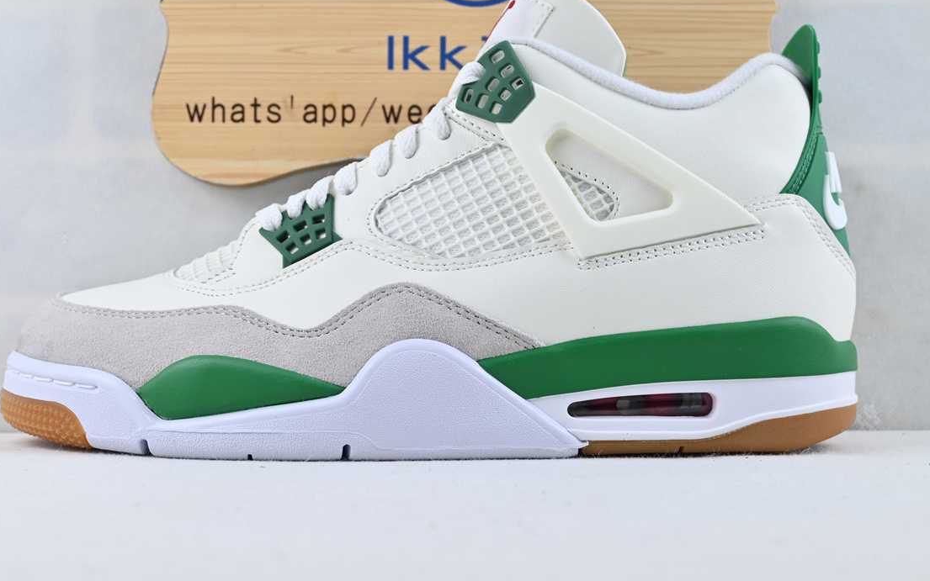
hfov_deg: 38.7
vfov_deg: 24.7
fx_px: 1325
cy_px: 265
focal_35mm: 52
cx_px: 432
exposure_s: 1/50
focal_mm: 31.5
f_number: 5
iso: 100
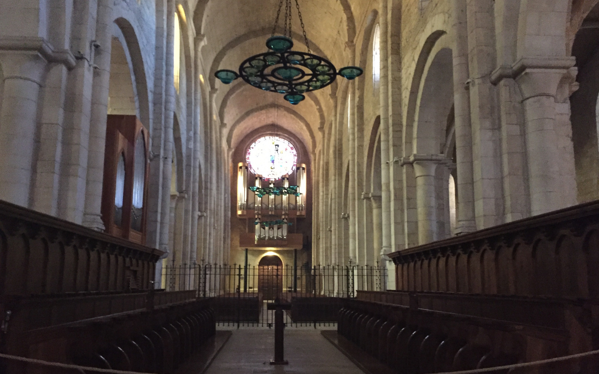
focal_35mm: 31
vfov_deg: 40.5
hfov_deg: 61.2
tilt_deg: +8.4
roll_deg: -0.8
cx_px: 301
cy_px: 208
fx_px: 506
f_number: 2.2
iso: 500
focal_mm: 4.15
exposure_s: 1/17
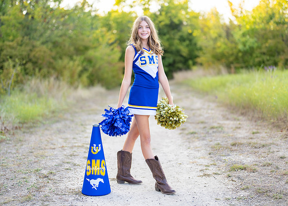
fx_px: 460
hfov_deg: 34.8
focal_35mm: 56
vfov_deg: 25.2
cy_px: 101
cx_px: 147
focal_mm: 50
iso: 100
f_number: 1.2
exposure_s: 1/800
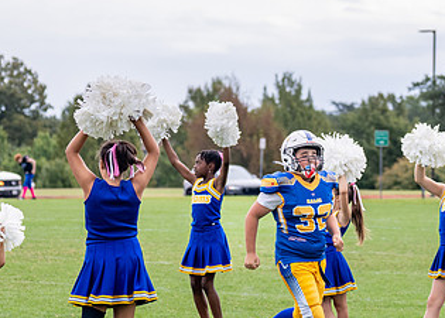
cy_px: 111
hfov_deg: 10.4
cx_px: 238
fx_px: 2452
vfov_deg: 7.4
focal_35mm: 194
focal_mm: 70
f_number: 2.8
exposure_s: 1/2000
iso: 250
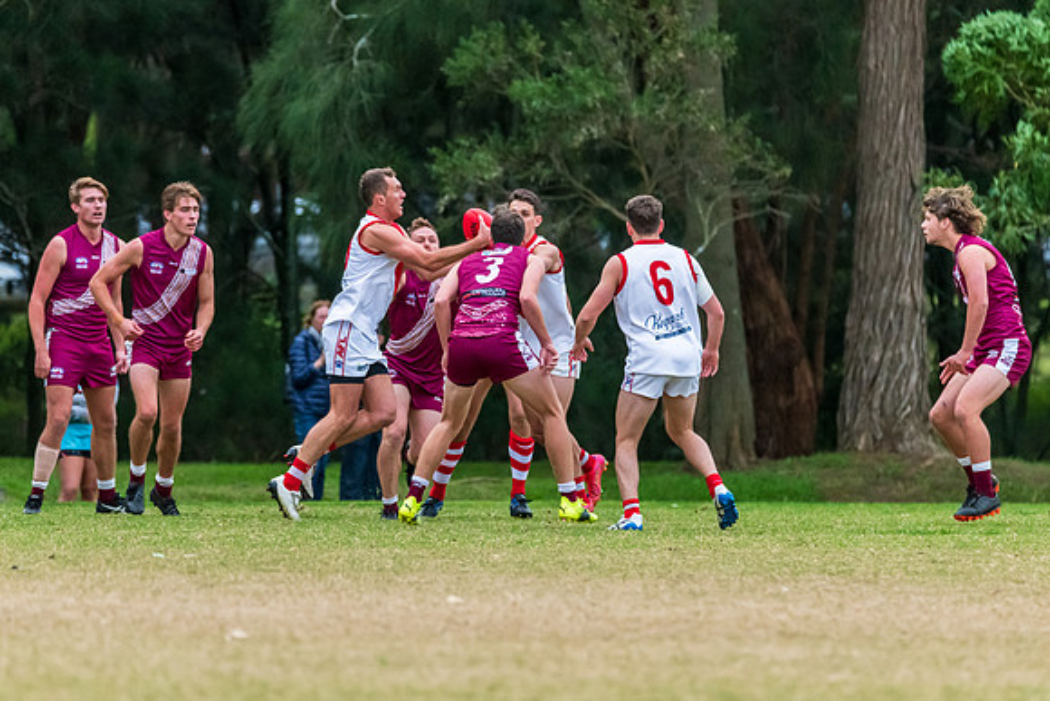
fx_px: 13933
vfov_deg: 2.9
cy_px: 368
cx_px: 489
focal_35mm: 478
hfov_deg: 4.3
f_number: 6
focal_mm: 380
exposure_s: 1/1250
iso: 3200
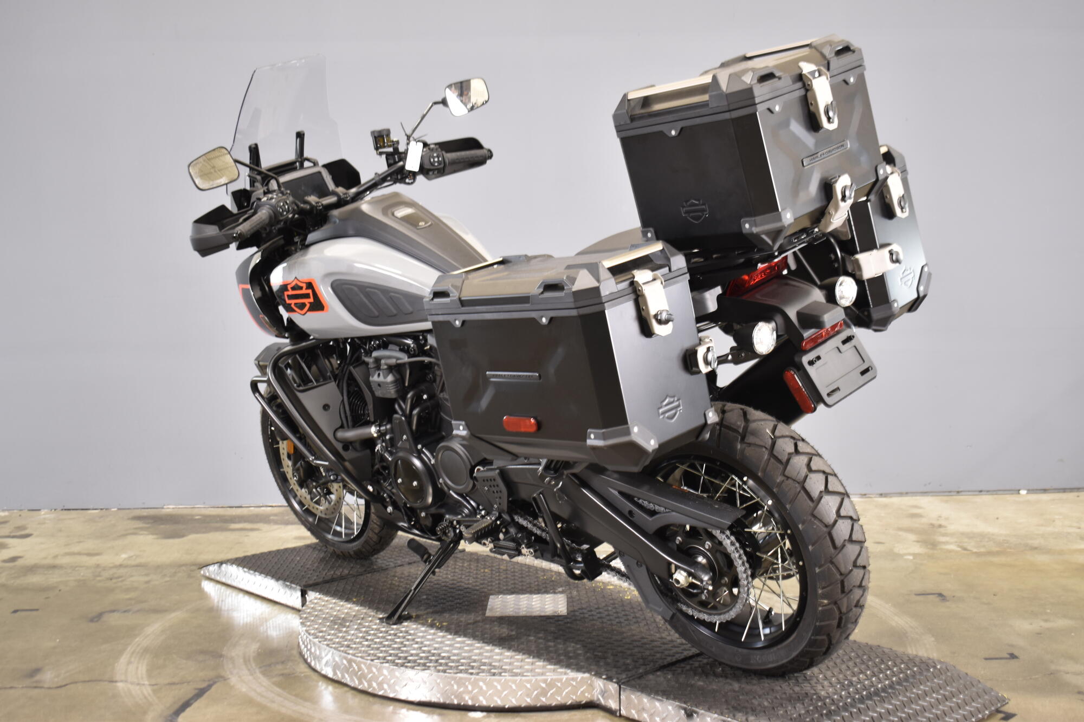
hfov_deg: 46.4
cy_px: 361
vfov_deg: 31.9
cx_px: 542
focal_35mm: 42
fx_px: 1264
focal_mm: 28
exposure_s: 1/8
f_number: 4.2
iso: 400
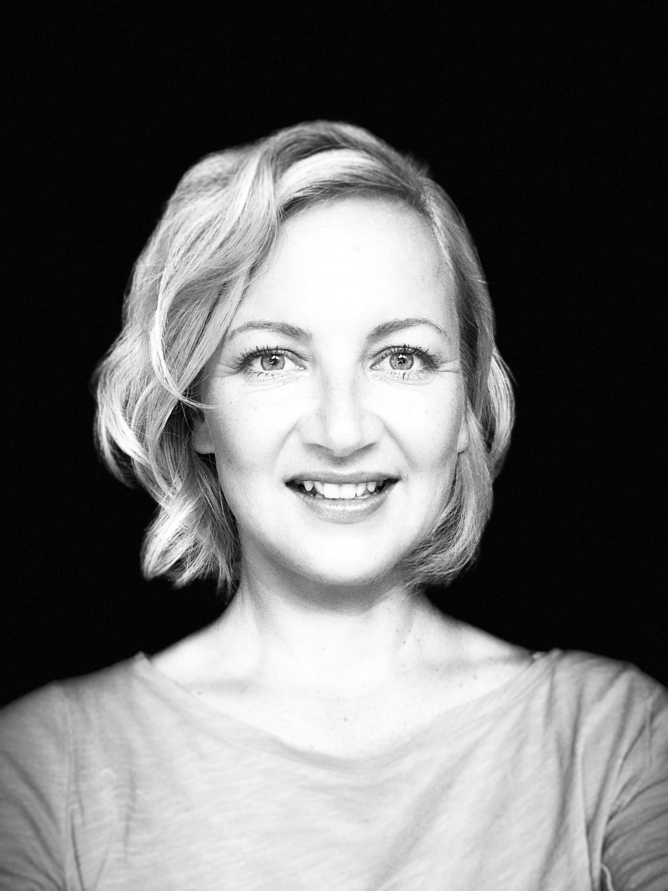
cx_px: 334
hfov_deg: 44.2
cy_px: 446
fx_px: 823
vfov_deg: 56.8
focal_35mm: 32
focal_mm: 2.87
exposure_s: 1/60
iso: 125
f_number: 2.2
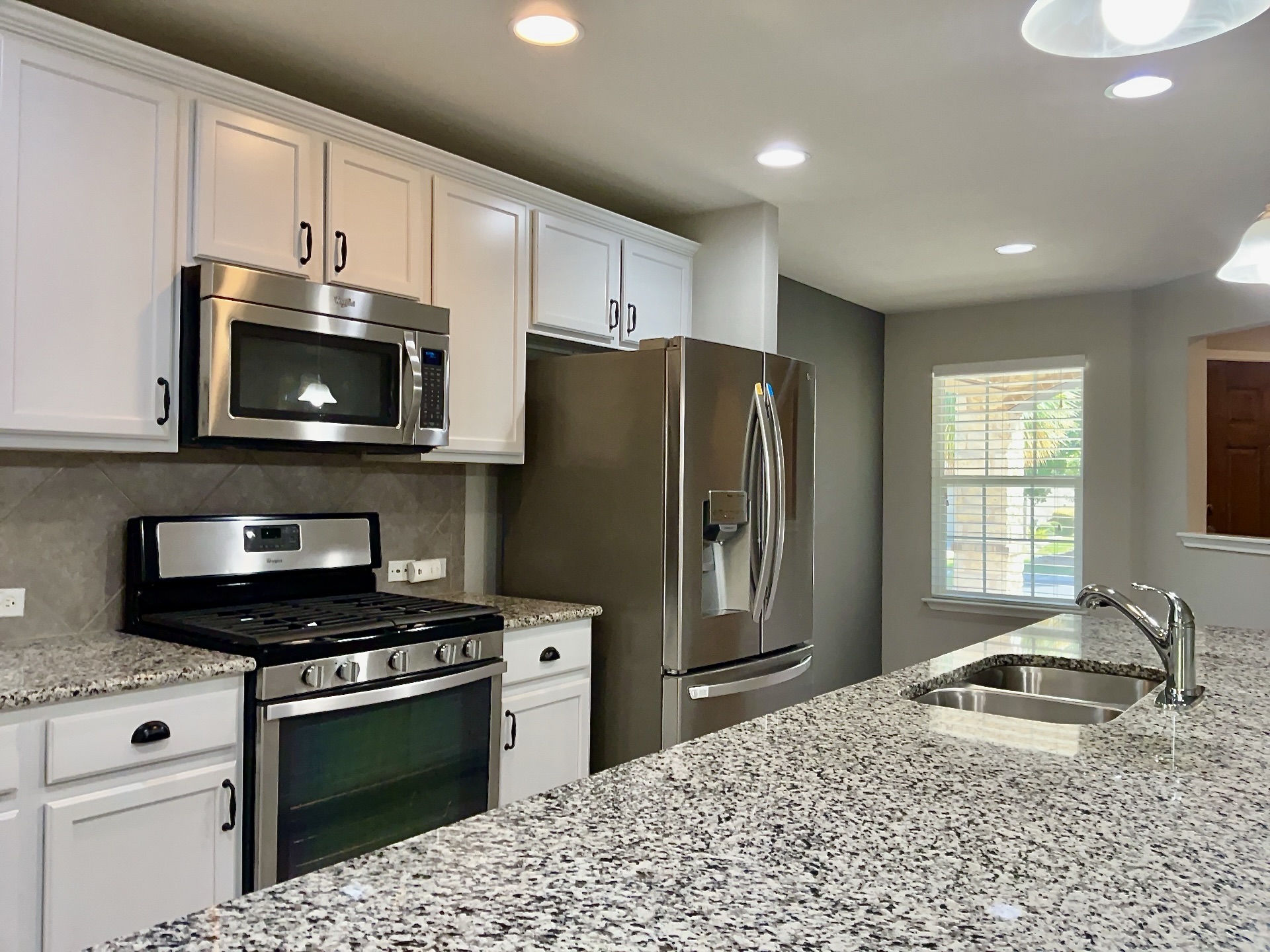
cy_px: 476
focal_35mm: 27
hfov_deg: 65.3
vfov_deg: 51.4
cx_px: 635
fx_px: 991
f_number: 1.8
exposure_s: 1/60
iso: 80
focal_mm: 3
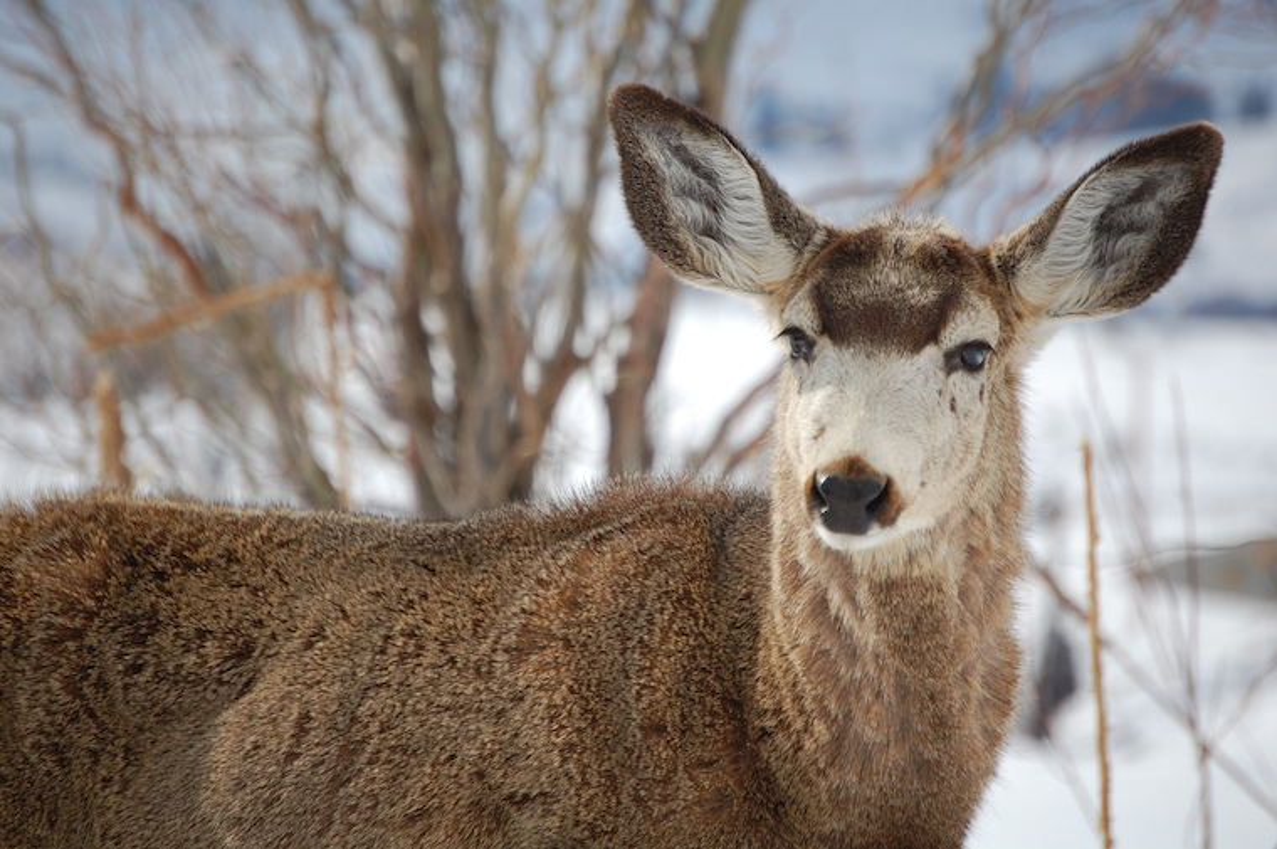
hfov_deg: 7.9
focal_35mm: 262
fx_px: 9301
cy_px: 424
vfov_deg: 5.2
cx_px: 638
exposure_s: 1/2000
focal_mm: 175
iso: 250
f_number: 5.6
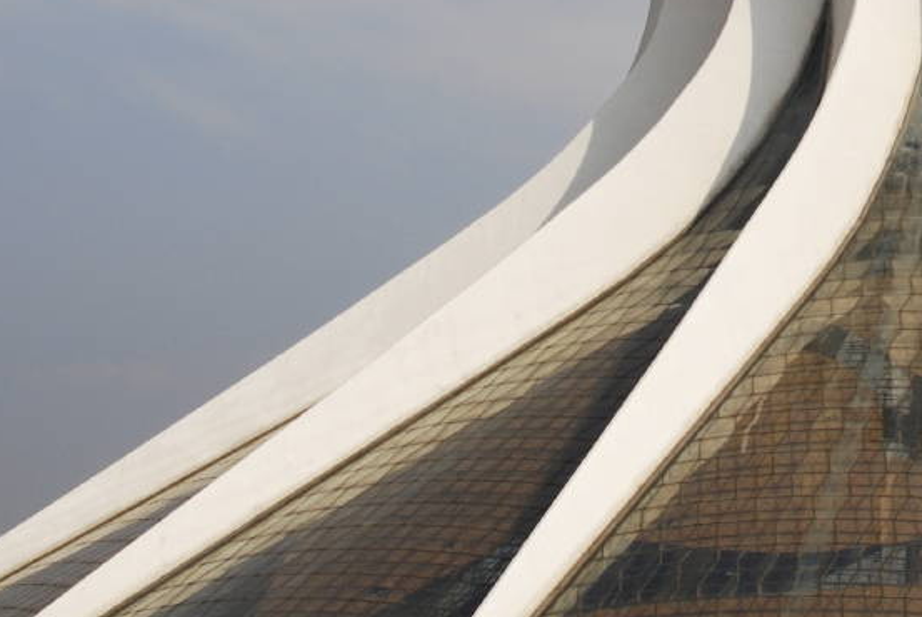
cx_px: 975
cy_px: 28
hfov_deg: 19.5
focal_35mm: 101
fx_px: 2589
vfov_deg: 13.4
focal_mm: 22
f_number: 9
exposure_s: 1/320
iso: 100
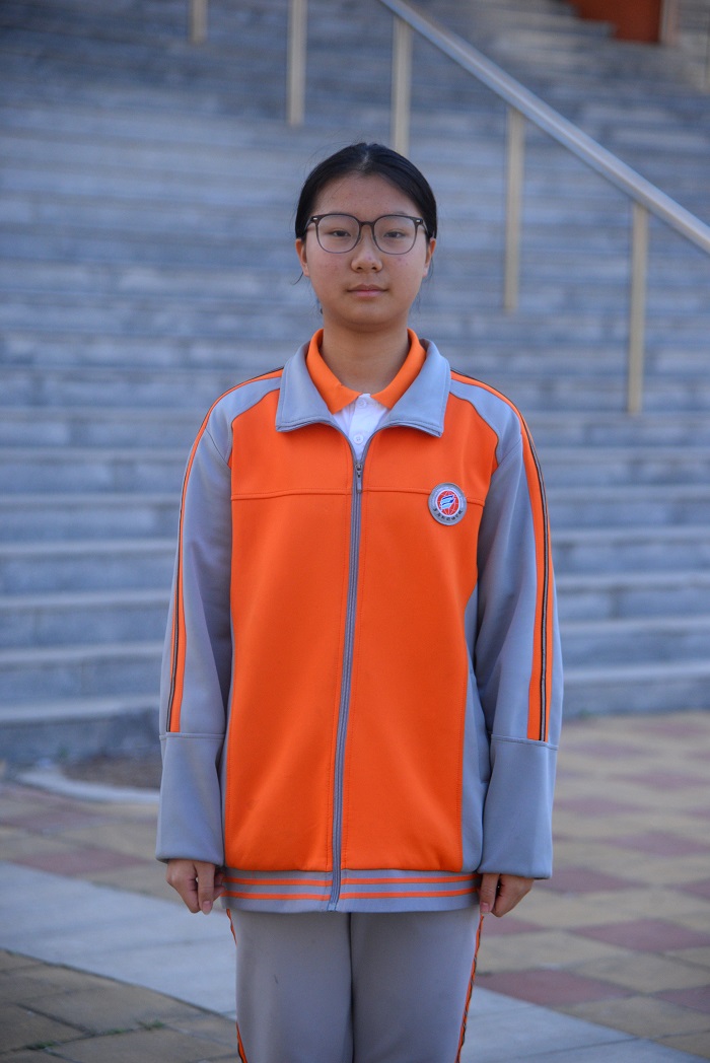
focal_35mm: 105
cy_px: 532
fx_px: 3102
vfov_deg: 19.4
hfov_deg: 13.1
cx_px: 355
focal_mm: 105
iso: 1600
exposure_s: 1/3200
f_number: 4
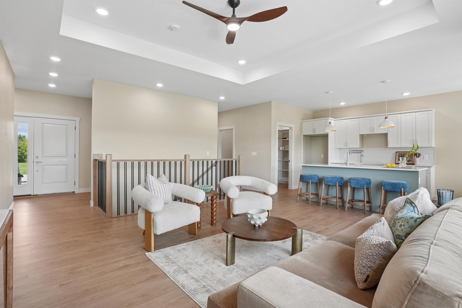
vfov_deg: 70.5
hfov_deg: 93.3
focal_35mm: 17
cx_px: 231
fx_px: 218
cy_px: 154
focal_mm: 17
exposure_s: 1/40
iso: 400
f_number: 9
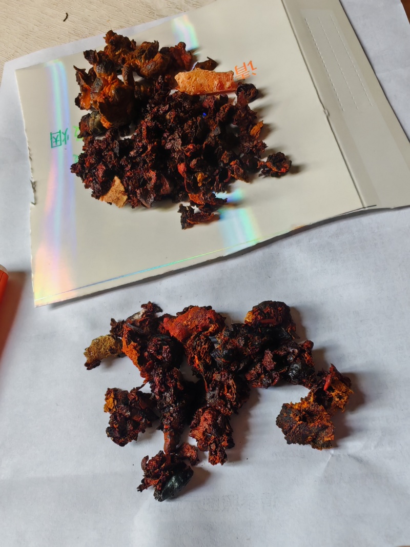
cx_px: 205
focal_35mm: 27
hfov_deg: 51.3
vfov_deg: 65.3
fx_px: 426
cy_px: 274
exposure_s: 1/50
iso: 200
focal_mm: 1.96
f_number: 2.2
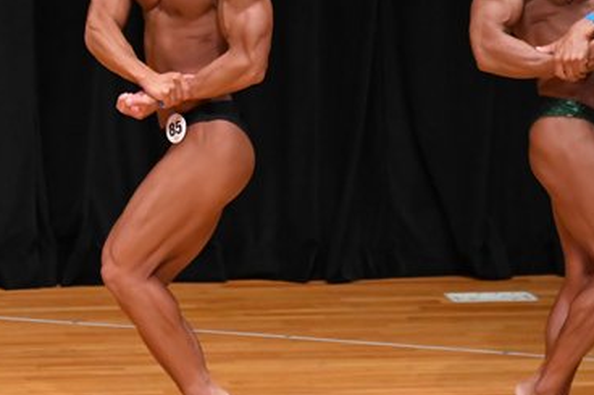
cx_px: 88
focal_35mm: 568
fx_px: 9367
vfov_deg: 2.4
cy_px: 126
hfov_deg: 3.6
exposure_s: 1/400
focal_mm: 180
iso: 4000
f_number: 5.6
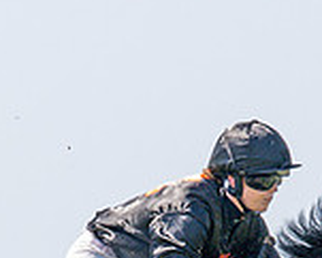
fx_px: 4482
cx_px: 301
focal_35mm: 470
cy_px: 367
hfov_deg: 4.1
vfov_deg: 3.3
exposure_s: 1/1600
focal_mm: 70
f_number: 4
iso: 200
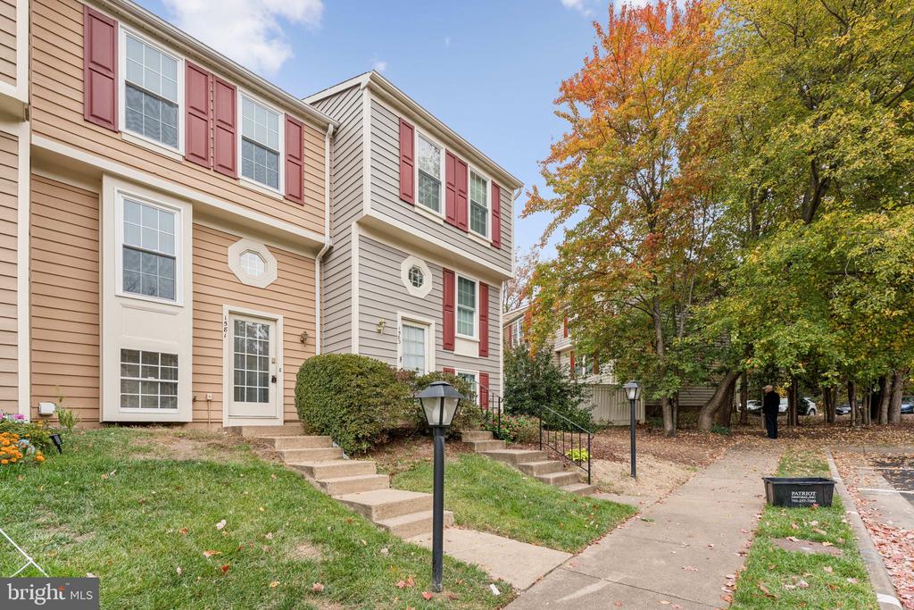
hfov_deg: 104.2
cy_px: 305
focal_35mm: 14
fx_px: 355
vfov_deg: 81.2
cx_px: 457
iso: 200
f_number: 8
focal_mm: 14
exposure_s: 1/160
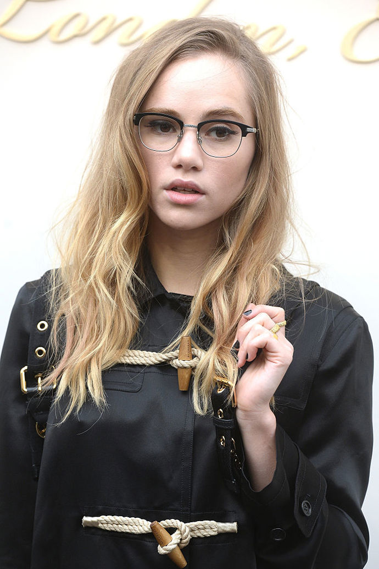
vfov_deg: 12.1
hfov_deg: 8.1
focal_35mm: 170
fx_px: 2683
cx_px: 190
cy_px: 284
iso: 800
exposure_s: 1/500
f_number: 4
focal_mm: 170
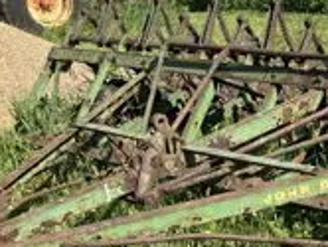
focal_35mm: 100
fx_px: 949
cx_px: 387
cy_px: 194
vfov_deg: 14.8
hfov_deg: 18.6
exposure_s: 1/2457
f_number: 1.5
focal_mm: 5.7
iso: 50
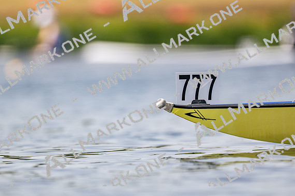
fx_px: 7526
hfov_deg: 2.2
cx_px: 150
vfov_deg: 1.5
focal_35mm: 919
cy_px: 97
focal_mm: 600
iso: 160
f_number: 4
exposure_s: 1/2500
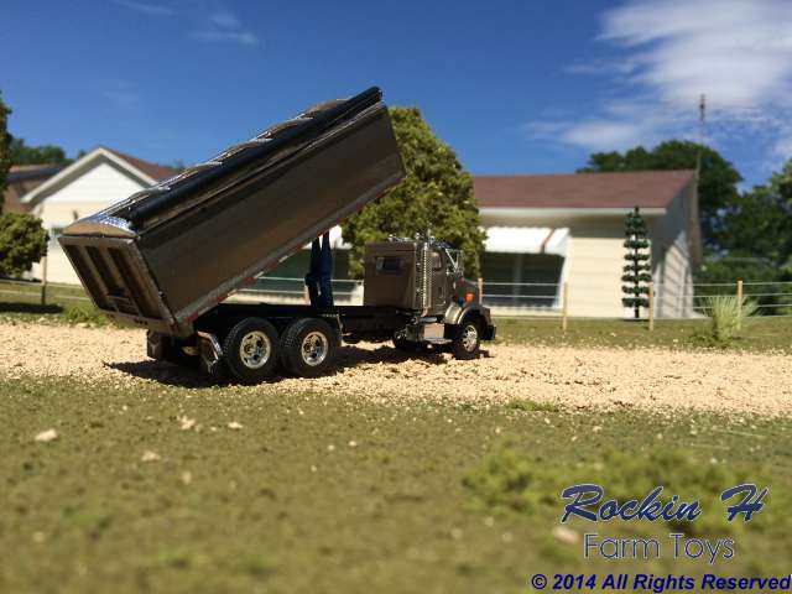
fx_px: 664
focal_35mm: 29
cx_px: 396
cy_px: 297
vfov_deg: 48.2
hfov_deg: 61.7
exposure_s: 1/3165
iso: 32
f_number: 2.2
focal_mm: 4.15
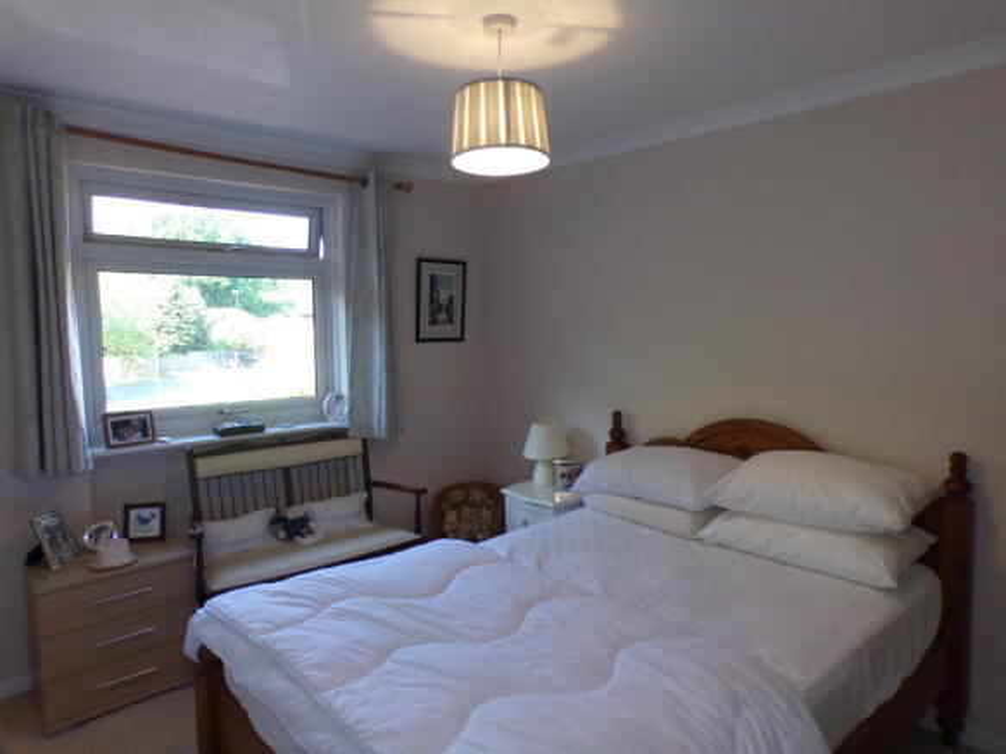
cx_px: 503
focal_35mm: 24
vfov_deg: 56.8
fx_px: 697
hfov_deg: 71.6
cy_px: 377
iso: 100
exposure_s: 1/56
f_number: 3
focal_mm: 4.3
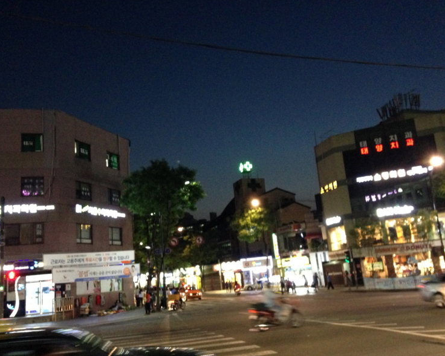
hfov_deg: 51.5
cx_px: 217
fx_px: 461
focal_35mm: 35
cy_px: 180
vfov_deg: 42.2
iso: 500
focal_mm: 4.12
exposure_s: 1/15
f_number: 2.4
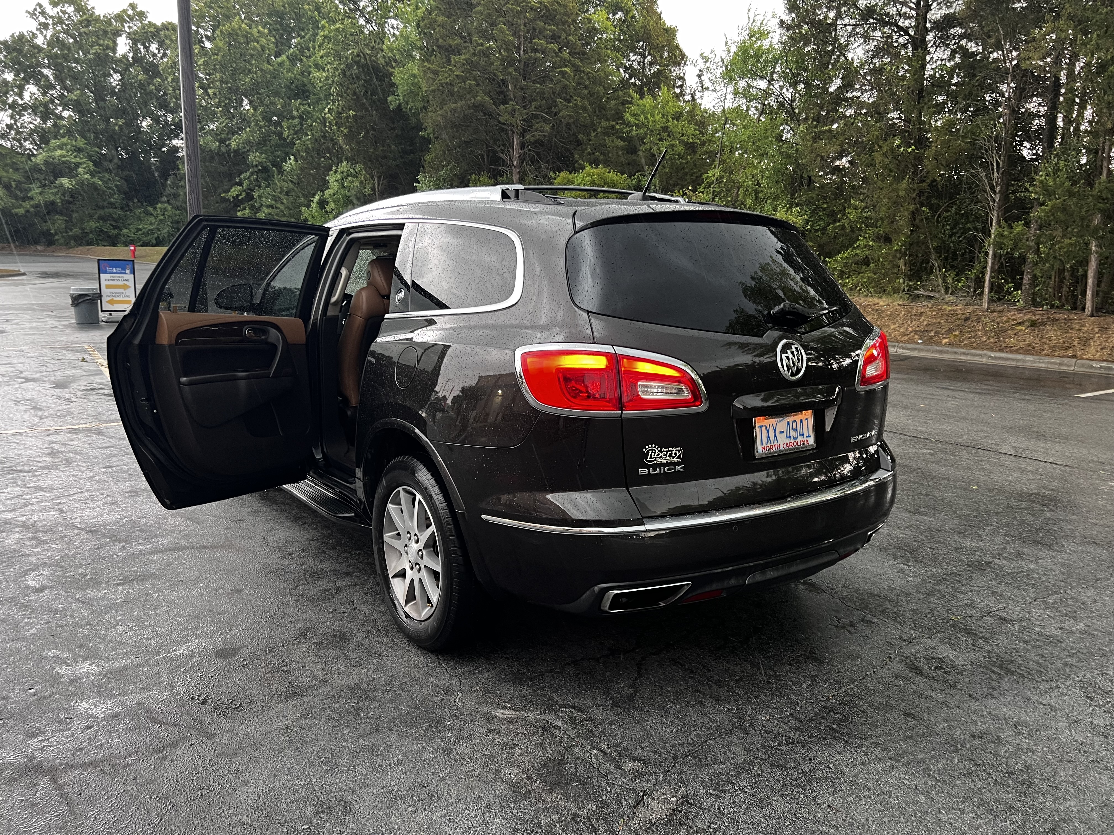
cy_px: 418
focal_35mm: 26
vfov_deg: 53.1
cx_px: 557
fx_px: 837
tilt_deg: -10.2
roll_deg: +3.5
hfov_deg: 67.3
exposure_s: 1/60
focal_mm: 5.7
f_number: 1.5
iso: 125
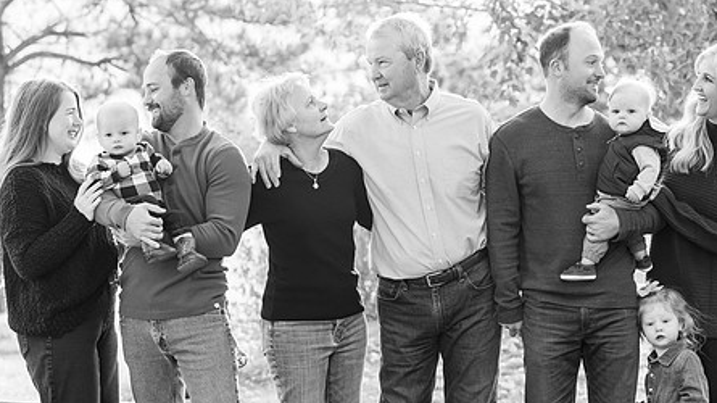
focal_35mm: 142
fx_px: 2699
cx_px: 408
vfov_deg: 8.5
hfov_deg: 15.1
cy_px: 199
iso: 2000
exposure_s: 1/250
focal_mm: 104
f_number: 5
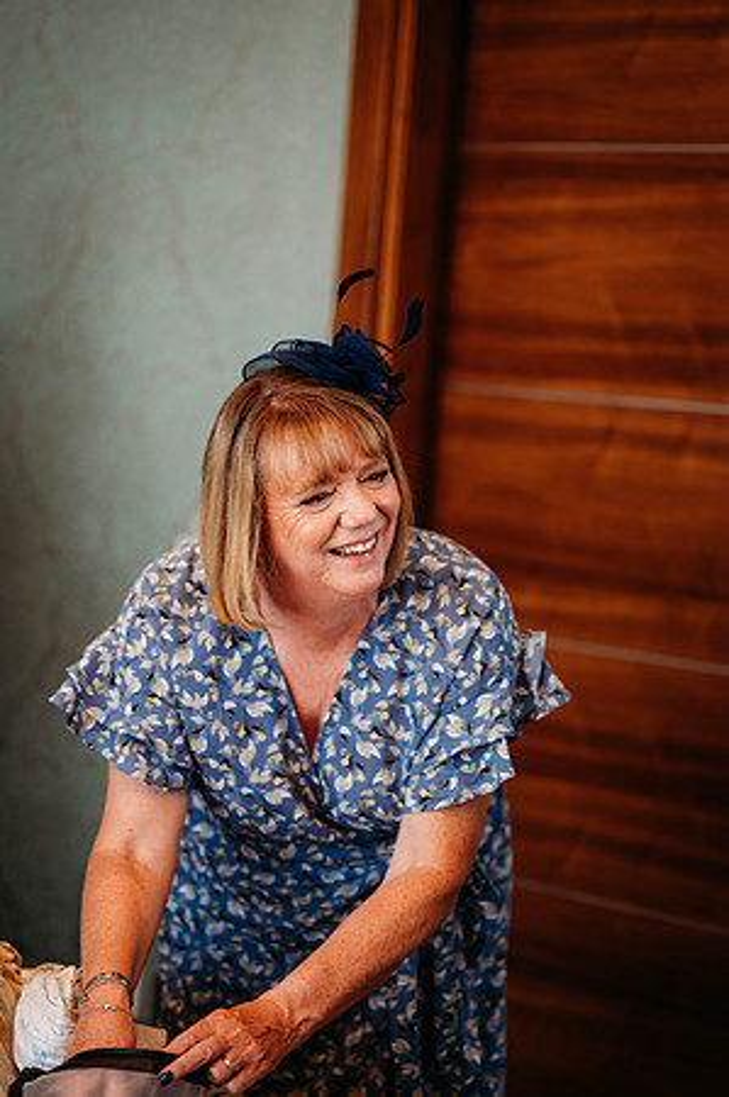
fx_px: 2588
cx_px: 364
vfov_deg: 23.9
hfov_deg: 16.0
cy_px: 548
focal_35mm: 85
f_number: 1.8
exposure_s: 1/200
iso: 360
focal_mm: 85
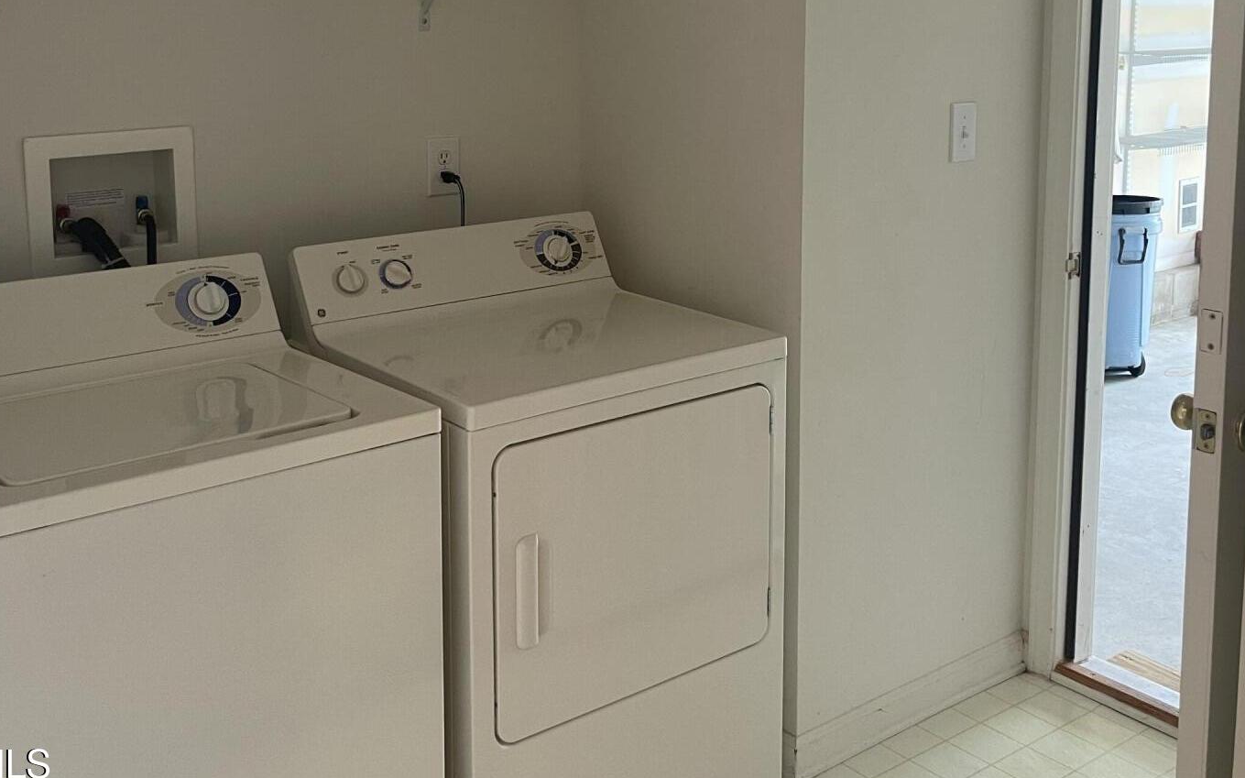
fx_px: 1323
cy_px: 140
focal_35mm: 39
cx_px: 644
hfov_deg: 50.4
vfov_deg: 31.8
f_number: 1.6
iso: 125
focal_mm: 5.1
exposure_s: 1/60
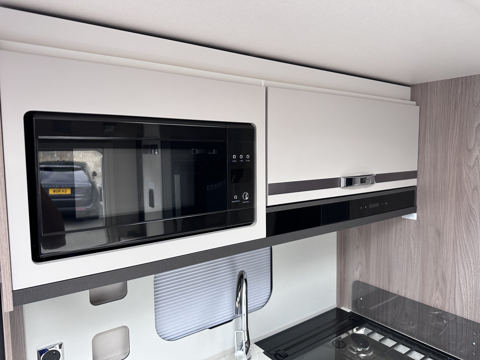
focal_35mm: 24
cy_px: 180
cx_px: 240
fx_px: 333
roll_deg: +0.1
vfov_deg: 56.8
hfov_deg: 71.6
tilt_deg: -1.5
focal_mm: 6.86
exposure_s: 1/121
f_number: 1.78
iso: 200
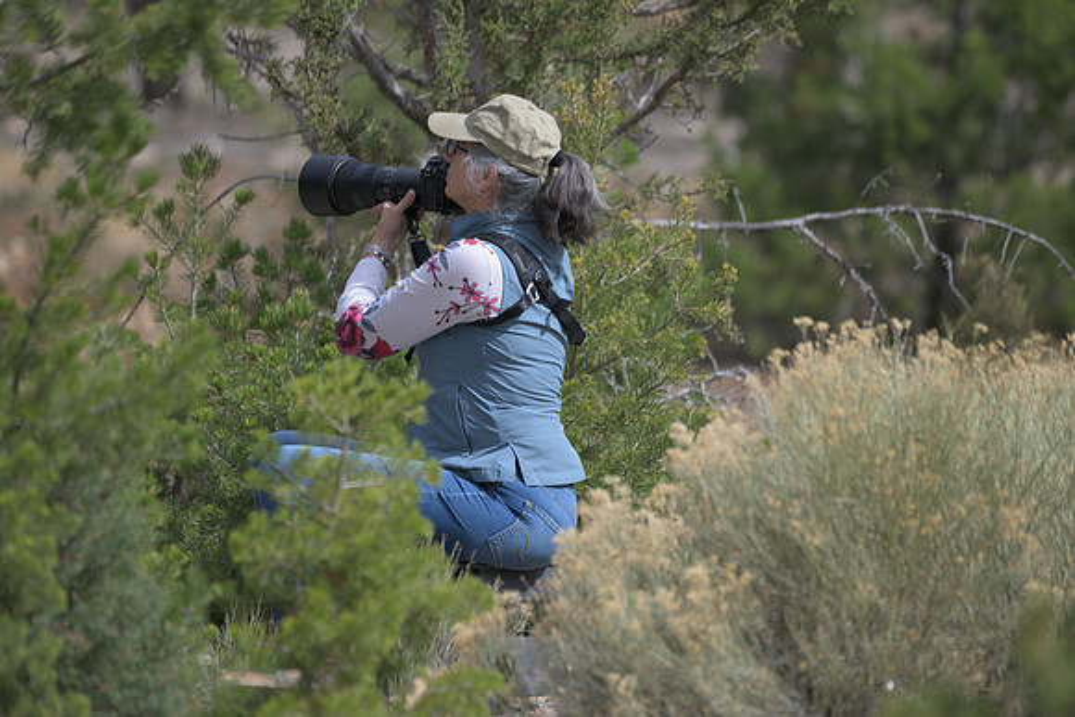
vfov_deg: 2.8
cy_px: 358
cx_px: 538
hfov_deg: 4.1
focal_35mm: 500
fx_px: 14933
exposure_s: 1/1250
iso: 320
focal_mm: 500
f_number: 5.6
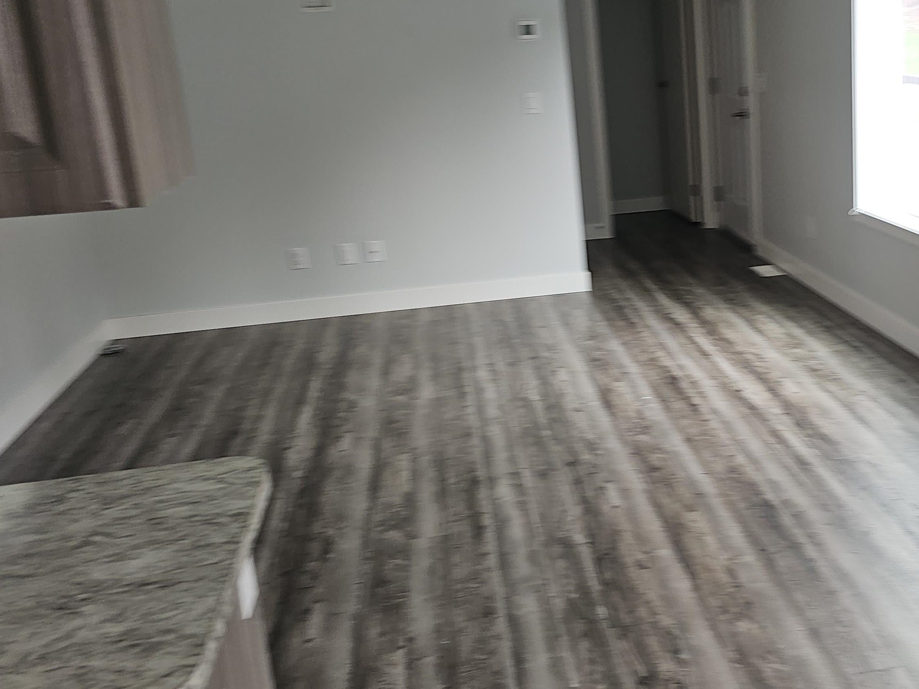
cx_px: 700
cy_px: 285
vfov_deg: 35.0
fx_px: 1088
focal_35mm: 41
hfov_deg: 44.1
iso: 50
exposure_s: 1/60
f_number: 1.7
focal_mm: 6.3
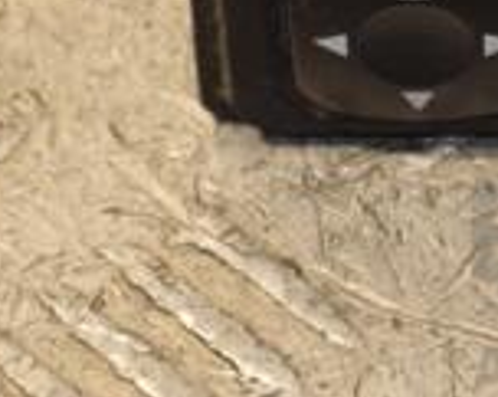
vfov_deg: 2.6
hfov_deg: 3.3
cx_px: 410
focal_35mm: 585
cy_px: -203
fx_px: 8604
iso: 800
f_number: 5.6
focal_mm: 105
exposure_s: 1/200
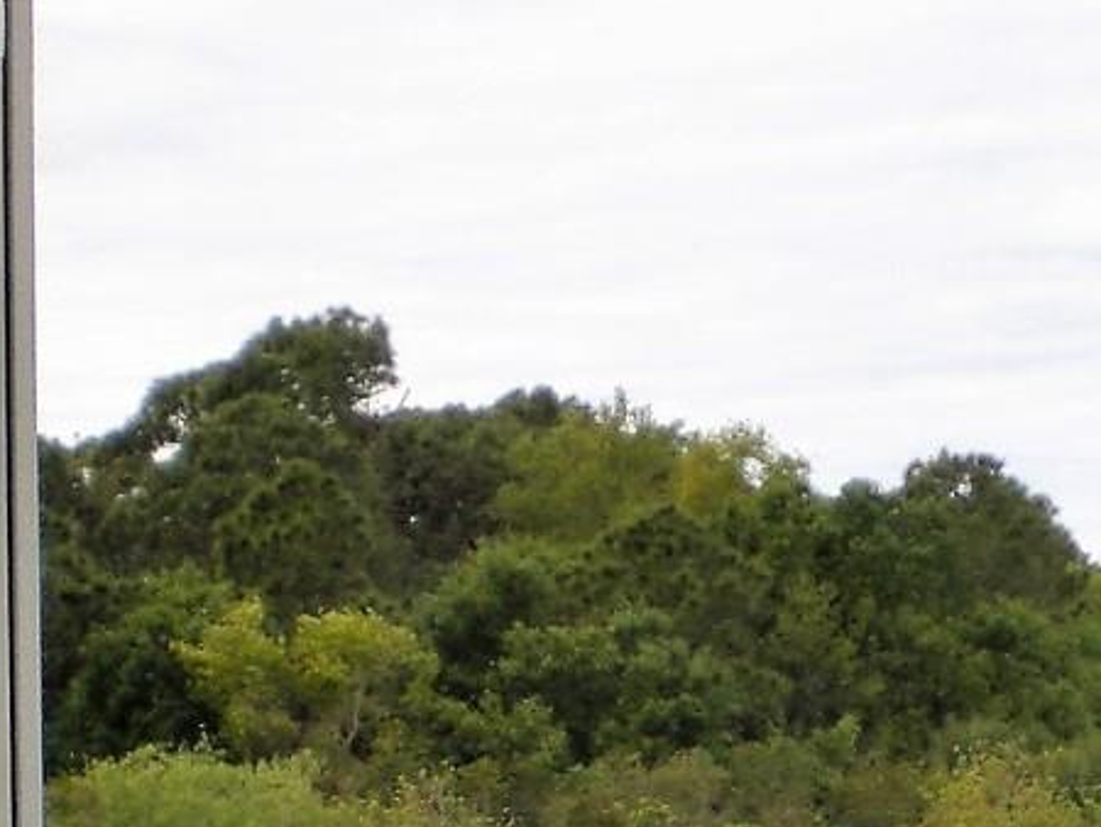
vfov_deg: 10.8
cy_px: 986
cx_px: 634
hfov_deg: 14.6
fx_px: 4296
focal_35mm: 135
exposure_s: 1/200
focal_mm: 6.3
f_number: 3.1
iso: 50
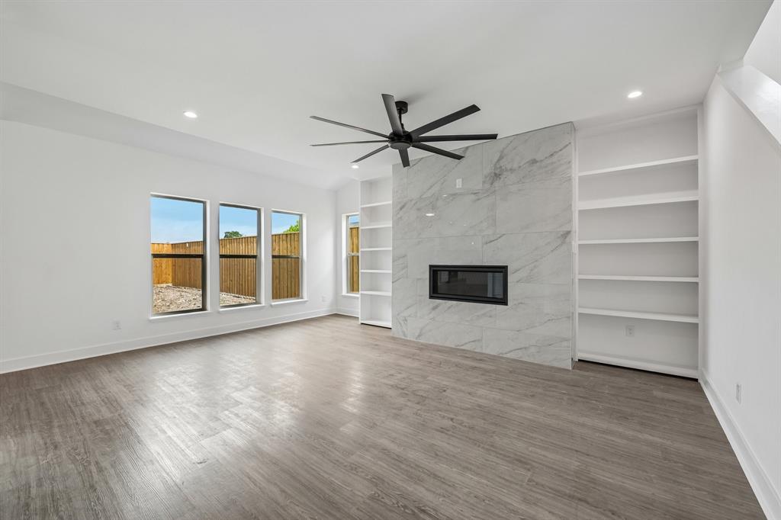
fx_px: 304
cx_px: 390
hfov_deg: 104.3
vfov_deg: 81.2
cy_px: 260
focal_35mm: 14
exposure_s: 1/160
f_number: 8
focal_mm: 14
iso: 400
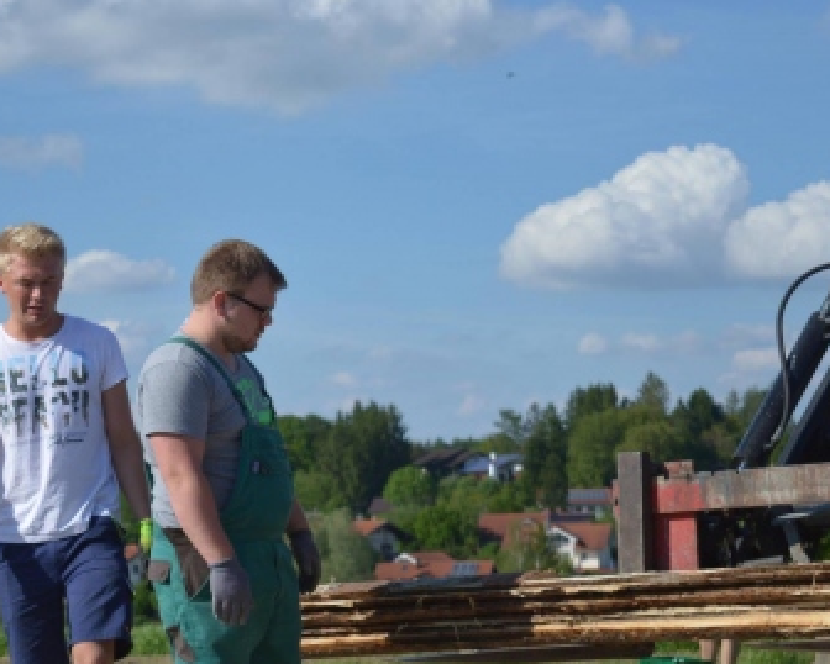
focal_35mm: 111
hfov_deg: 17.3
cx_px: 259
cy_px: 385
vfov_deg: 13.9
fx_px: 2719
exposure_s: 1/640
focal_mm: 55
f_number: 5.6
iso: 100
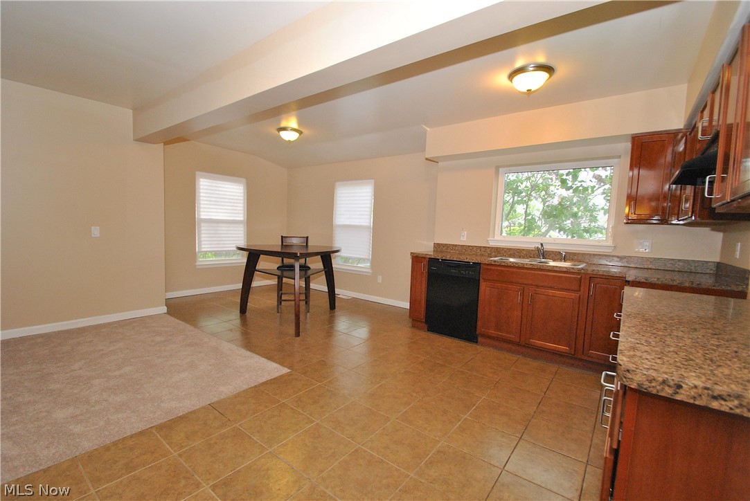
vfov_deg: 77.4
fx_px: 313
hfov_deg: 100.3
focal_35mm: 15
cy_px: 250
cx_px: 375
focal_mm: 10
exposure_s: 1/60
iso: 800
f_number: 7.1
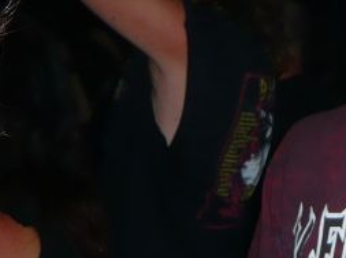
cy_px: 16
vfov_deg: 15.3
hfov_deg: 19.3
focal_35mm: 95
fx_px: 948
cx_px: 436
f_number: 2.9
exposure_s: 1/30
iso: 100
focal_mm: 4.9
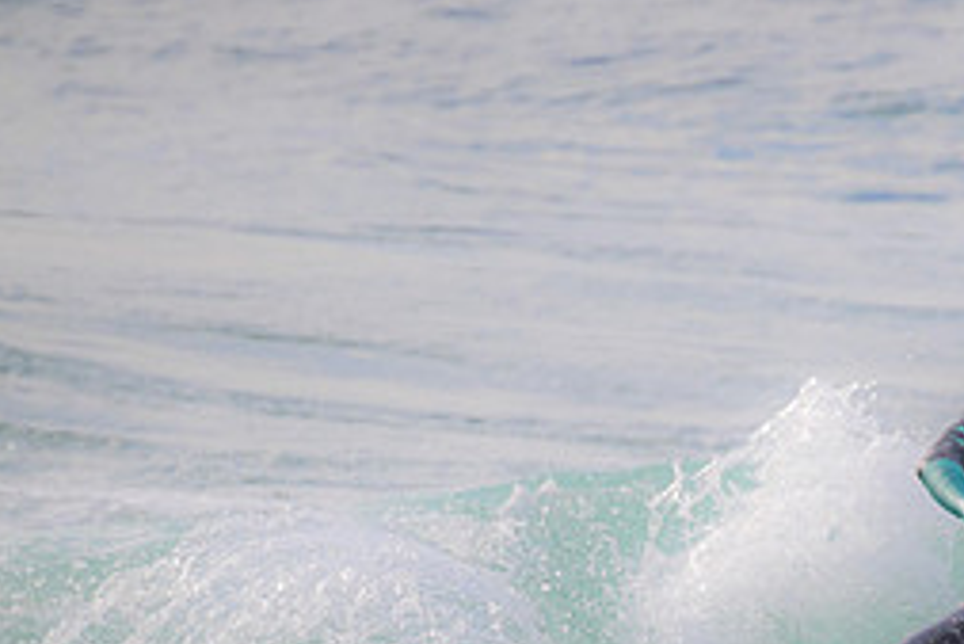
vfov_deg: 0.8
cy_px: 730
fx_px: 44287
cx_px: 1097
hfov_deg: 1.2
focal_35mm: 1653
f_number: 11
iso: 1600
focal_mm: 720
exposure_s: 1/1600
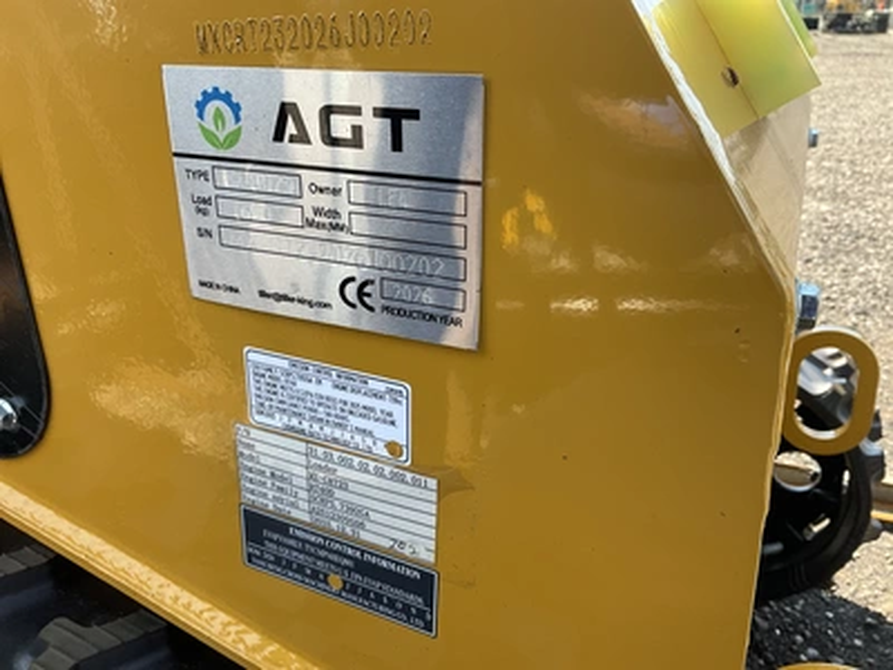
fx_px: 748
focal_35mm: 29
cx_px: 446
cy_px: 335
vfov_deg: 48.2
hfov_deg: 61.7
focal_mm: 3
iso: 25
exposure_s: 1/172
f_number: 1.8
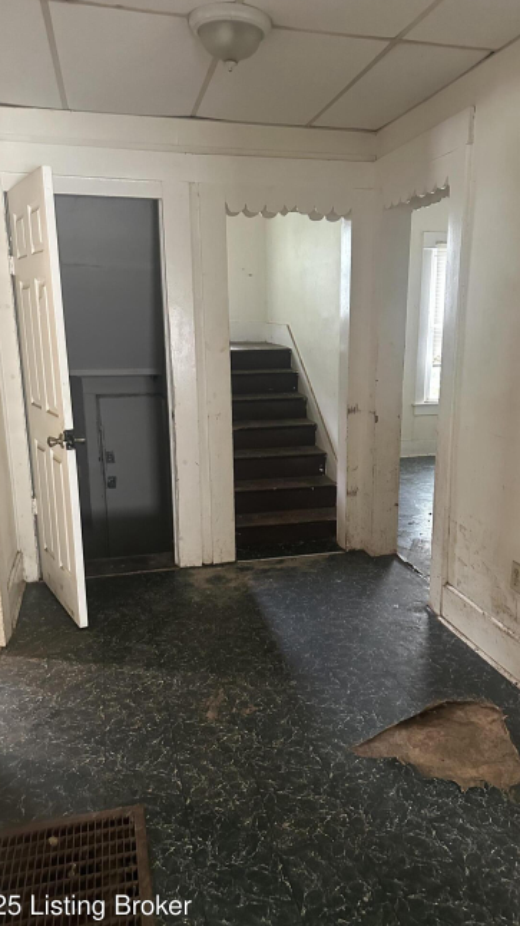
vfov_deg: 69.9
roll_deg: +0.0
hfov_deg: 42.8
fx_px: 662
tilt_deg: -11.5
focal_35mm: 27
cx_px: 298
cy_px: 471
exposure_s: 1/43
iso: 1000
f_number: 1.78
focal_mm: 6.86
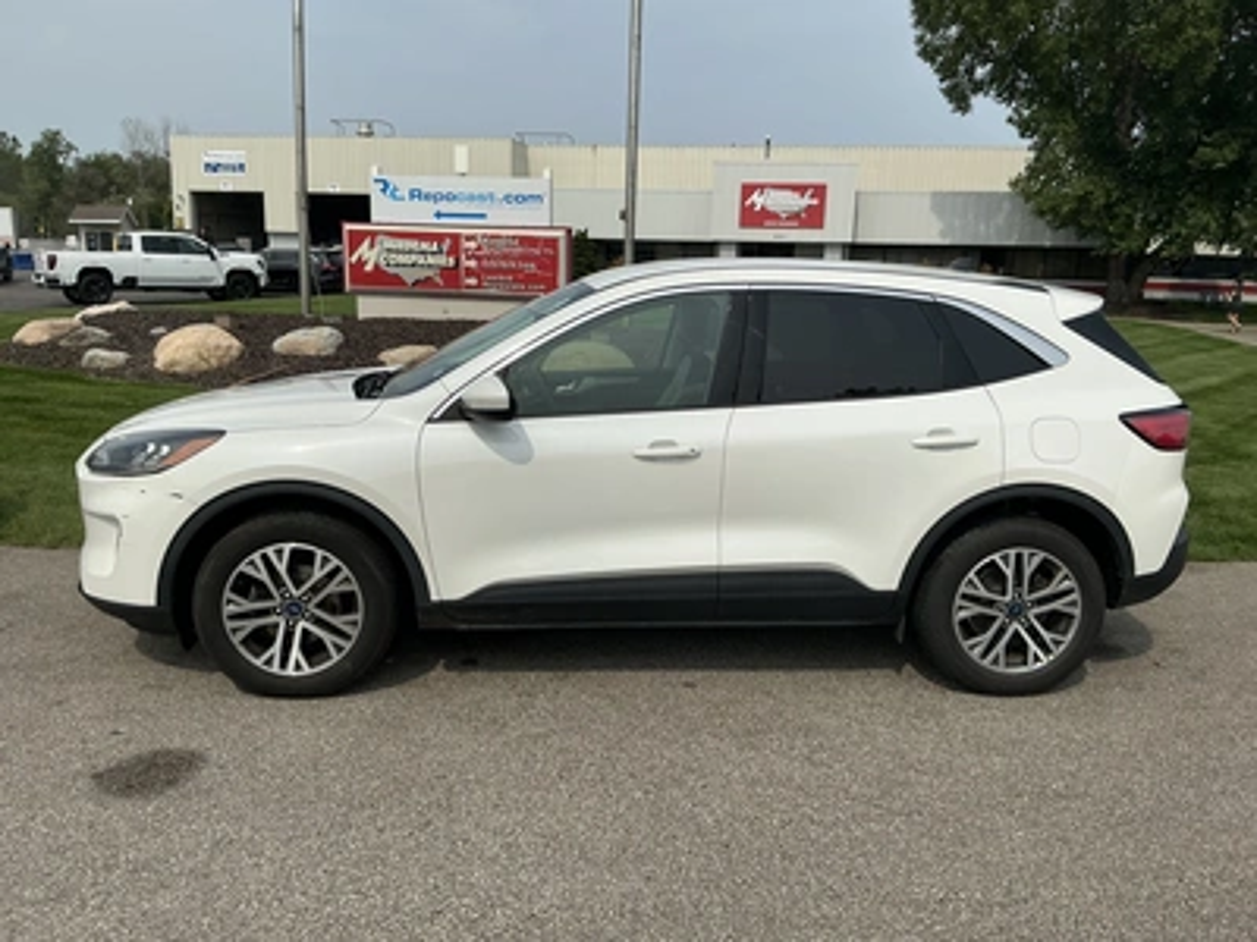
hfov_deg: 63.4
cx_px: 628
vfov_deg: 49.7
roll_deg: -1.9
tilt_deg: -10.7
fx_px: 1017
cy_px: 471
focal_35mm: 28
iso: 25
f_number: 1.8
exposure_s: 1/3125
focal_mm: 3
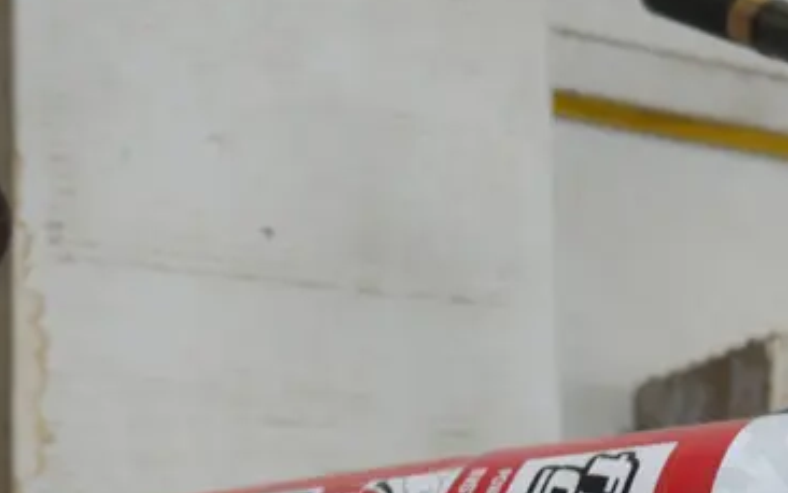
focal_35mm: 83
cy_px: 572
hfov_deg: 24.4
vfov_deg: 15.3
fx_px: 1783
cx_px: 652
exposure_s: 1/80
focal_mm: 14
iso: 200
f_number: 3.5
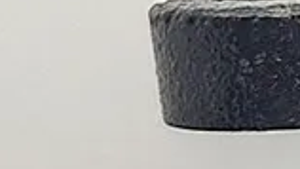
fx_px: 1711
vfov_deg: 5.5
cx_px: 672
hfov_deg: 9.2
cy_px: 351
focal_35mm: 215
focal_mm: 4.74
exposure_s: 1/100
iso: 114
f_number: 1.79
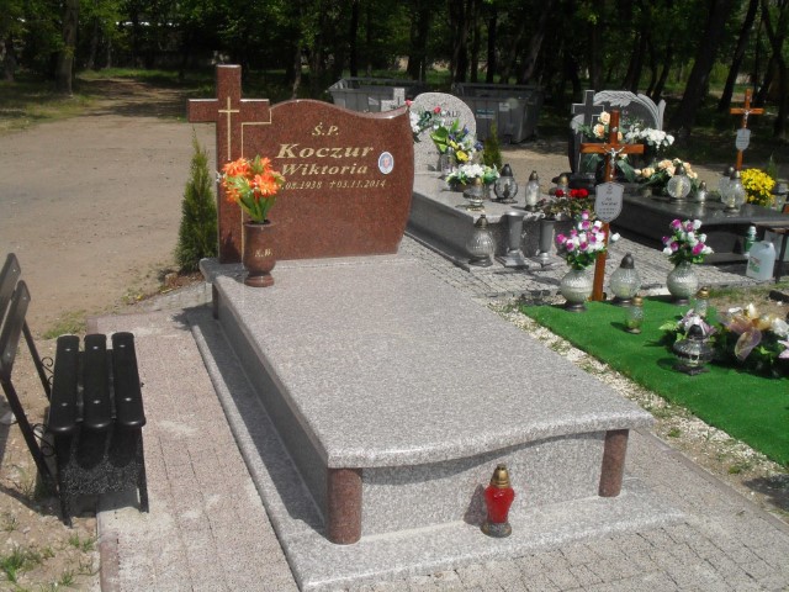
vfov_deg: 40.7
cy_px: 296
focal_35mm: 35
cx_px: 394
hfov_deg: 52.6
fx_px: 798
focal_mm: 6.3
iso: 200
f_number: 8.4
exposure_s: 1/750
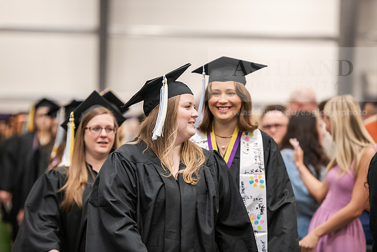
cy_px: 126
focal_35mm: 160
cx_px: 188
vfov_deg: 8.6
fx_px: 1676
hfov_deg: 12.8
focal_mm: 160
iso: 2500
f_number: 3.2
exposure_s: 1/200
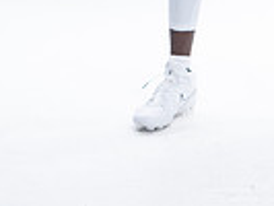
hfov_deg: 7.9
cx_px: 220
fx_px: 1989
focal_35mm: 251
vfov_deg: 5.7
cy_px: -255
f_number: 5.6
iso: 200
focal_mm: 77
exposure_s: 1/250
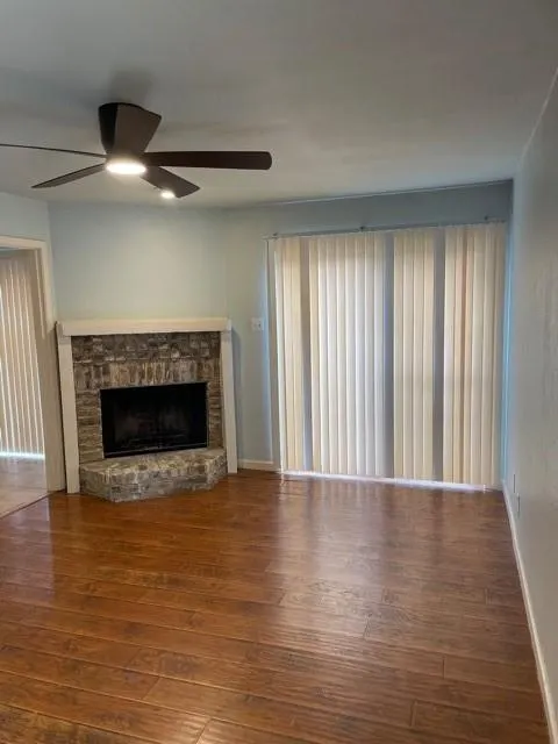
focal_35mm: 26
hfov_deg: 53.1
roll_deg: +2.8
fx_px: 559
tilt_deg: -6.7
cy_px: 372
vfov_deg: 67.3
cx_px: 279
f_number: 1.6
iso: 100
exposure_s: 1/120
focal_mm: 4.2
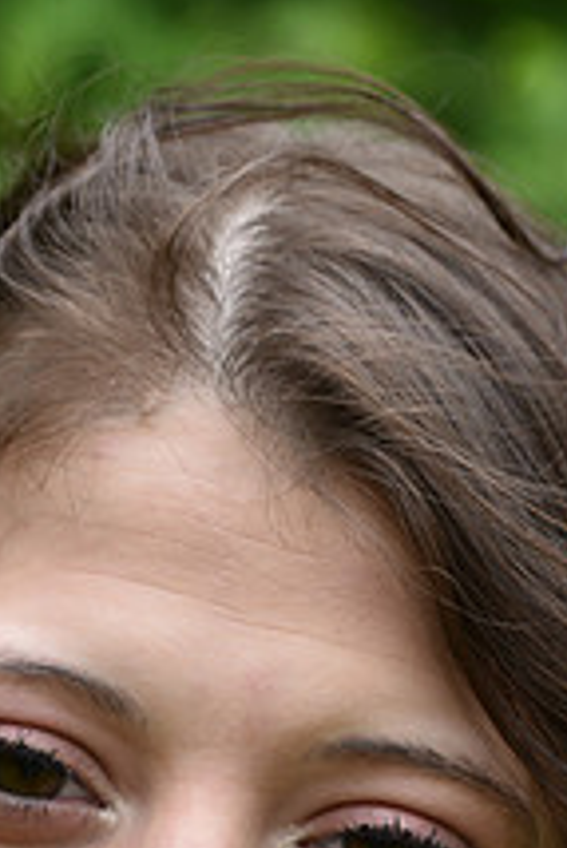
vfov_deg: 8.9
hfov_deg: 6.0
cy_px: 888
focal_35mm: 230
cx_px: 284
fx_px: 5425
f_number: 6.3
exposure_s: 1/200
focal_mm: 85
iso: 200
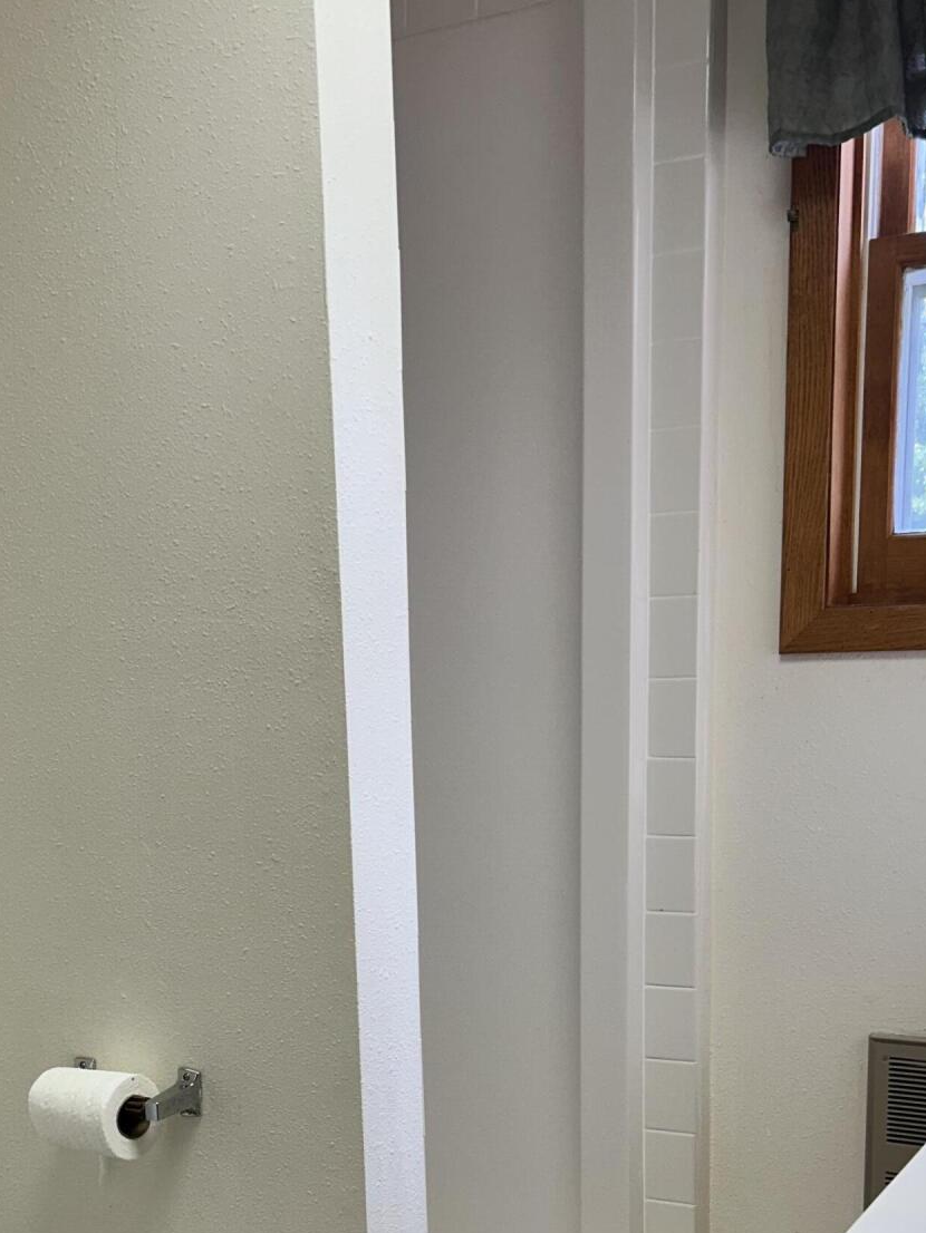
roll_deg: +2.3
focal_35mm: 47
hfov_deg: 30.8
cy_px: 1035
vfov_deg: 38.5
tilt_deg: -13.1
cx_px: 368
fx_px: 1676
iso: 40
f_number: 1.5
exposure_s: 1/120
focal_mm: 5.7
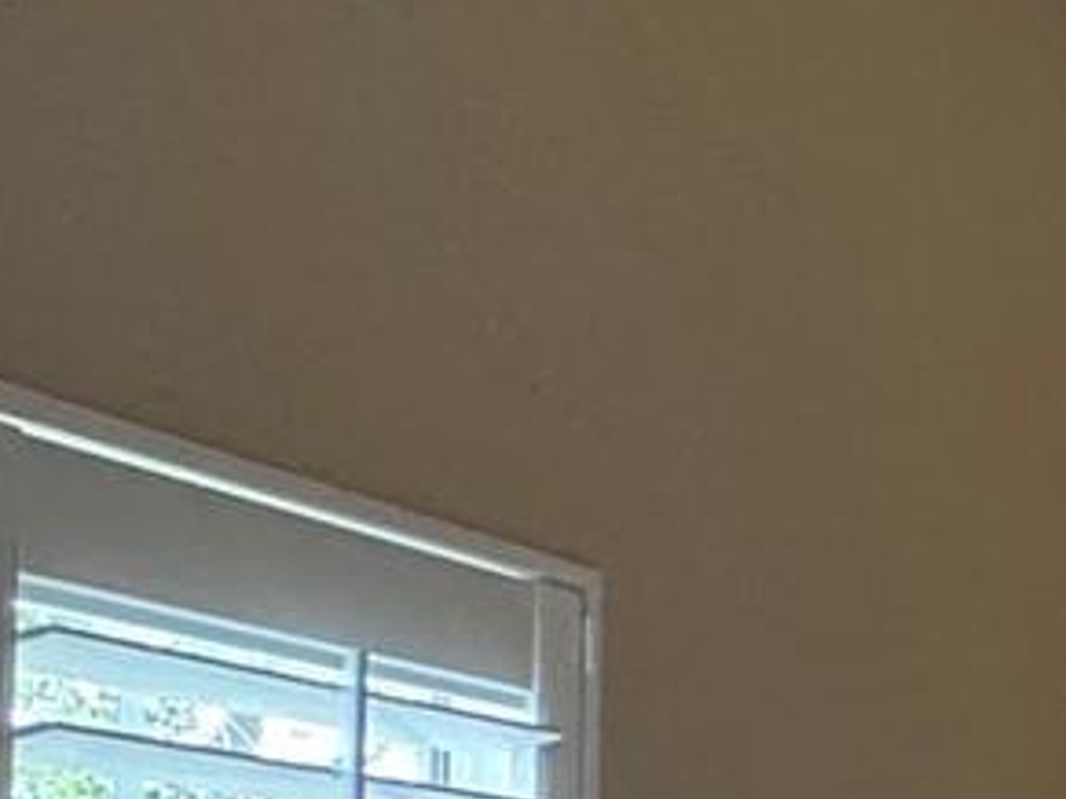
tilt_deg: +2.1
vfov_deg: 17.9
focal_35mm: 77
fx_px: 2370
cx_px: 2260
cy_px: 1045
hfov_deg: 16.9
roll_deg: +0.1
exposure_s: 1/60
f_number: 2.2
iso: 500
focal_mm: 2.22
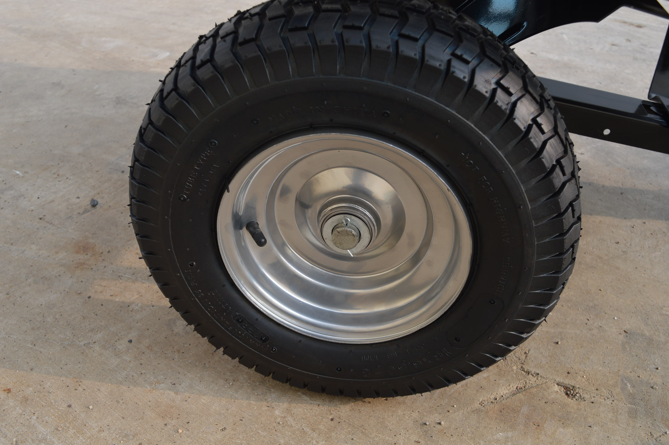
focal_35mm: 36
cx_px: 334
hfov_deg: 53.2
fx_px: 668
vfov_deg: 36.8
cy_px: 222
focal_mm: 24
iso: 100
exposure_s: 1/125
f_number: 5.6
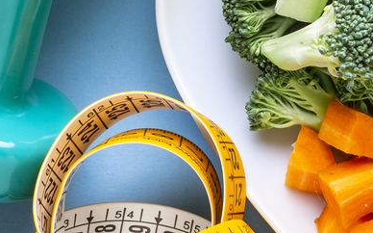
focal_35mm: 223
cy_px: 54
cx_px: 678
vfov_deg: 5.9
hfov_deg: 9.0
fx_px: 2266
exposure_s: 1/100
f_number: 8
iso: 100
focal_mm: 40
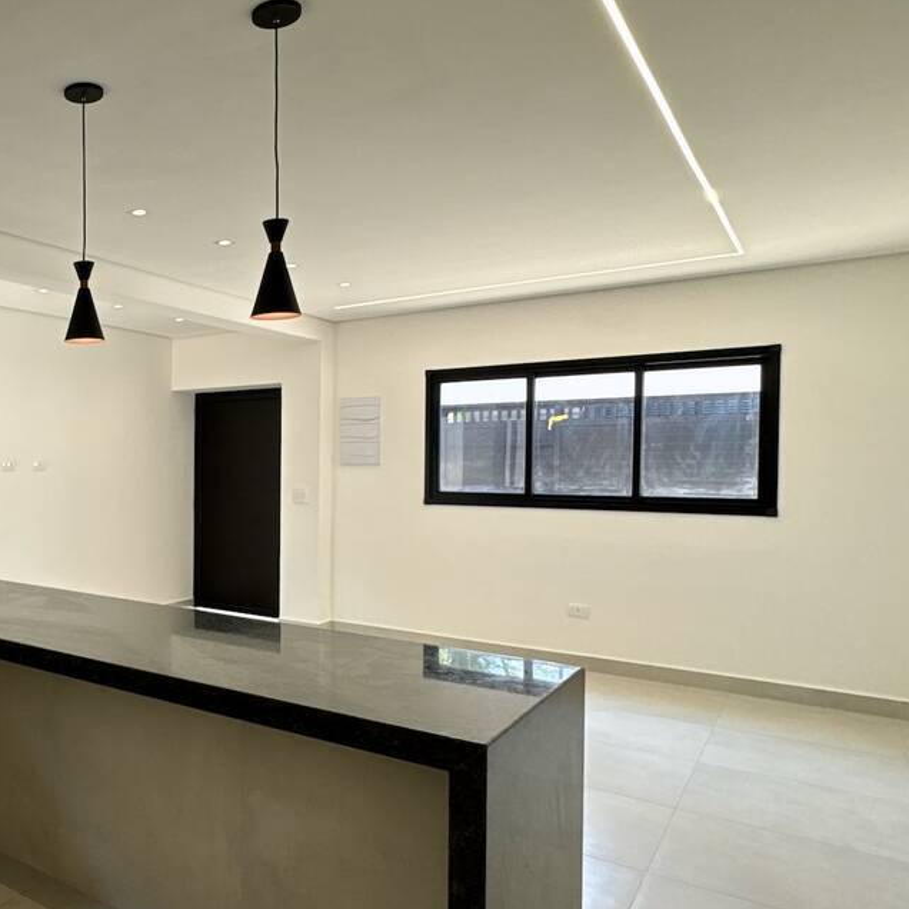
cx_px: 43
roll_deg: -0.8
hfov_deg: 49.1
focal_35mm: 28
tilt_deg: -0.7
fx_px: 832
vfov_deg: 57.3
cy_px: 483
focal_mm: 2.22
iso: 40
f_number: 2.2
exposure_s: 1/120
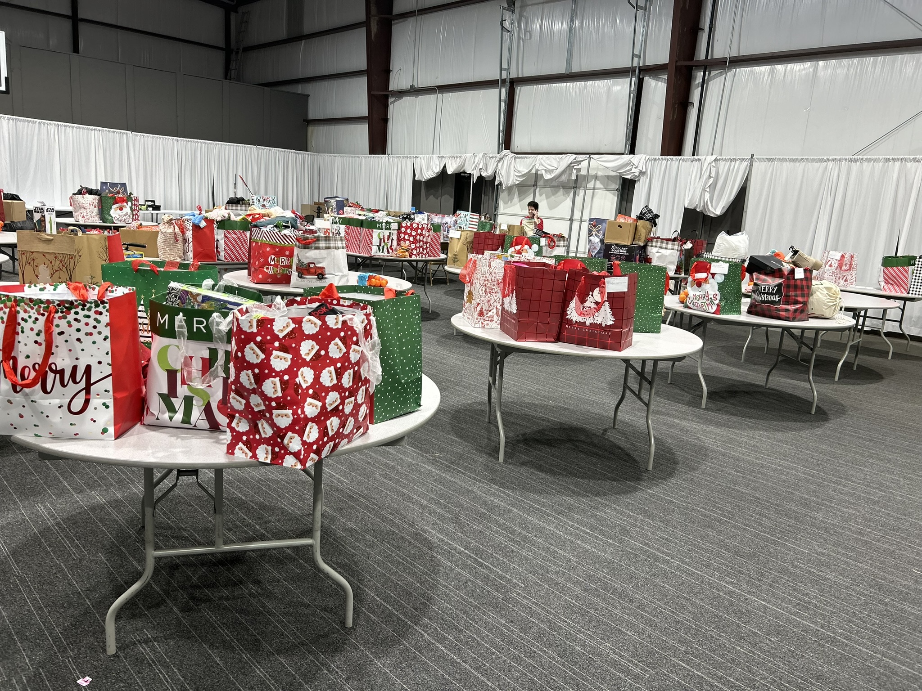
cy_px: 346
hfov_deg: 67.3
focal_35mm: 26
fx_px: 693
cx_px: 461
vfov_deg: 53.1
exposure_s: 1/60
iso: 64
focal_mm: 5.7
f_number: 1.5
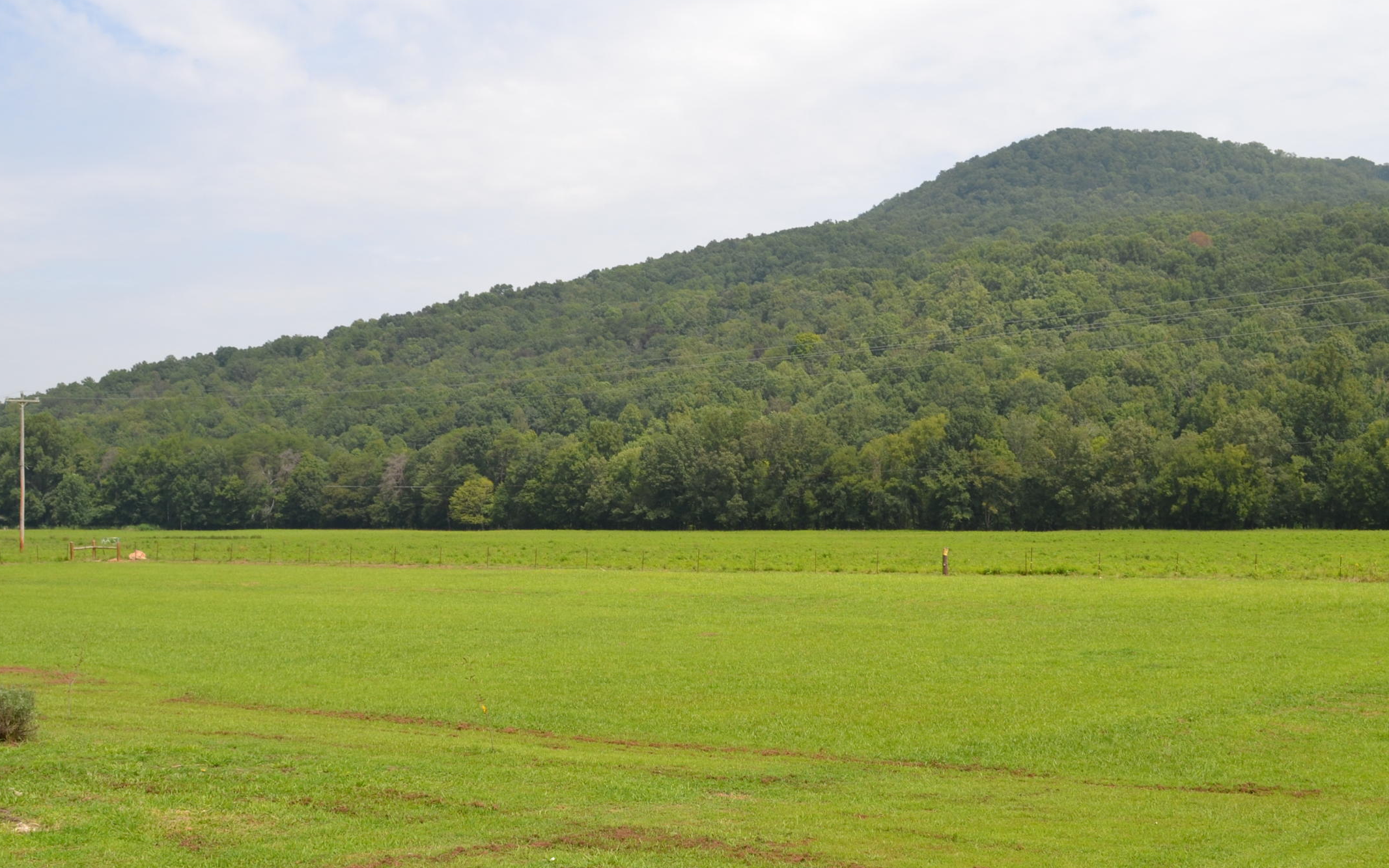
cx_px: 699
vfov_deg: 29.9
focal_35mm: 43
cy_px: 464
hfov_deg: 46.2
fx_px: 1628
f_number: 8
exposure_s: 1/250
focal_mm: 20
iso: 100
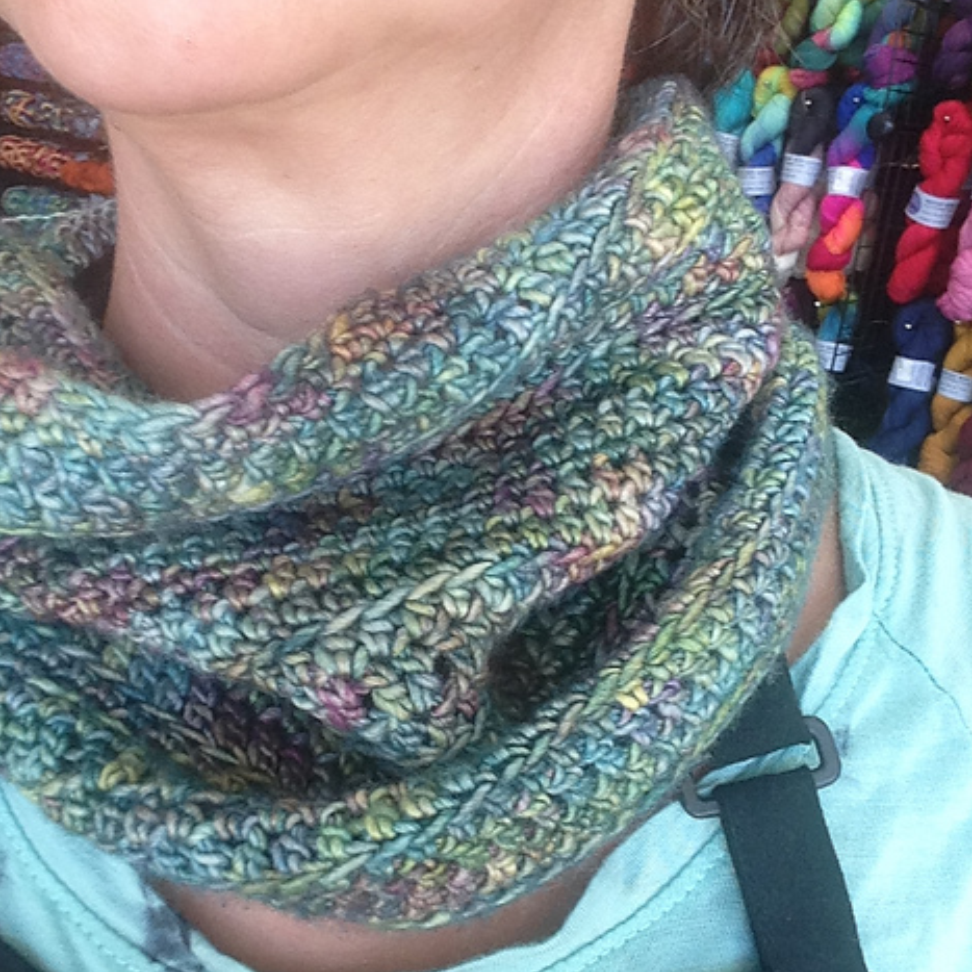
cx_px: 481
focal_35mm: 40
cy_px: 508
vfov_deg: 41.8
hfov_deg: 41.9
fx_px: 1271
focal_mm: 2.15
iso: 64
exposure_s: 1/60
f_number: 2.4
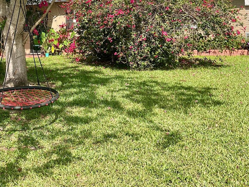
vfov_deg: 30.2
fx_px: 338
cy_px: 38
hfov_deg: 39.2
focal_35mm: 47
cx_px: 57
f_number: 1.8
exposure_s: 1/978
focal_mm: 3
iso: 16
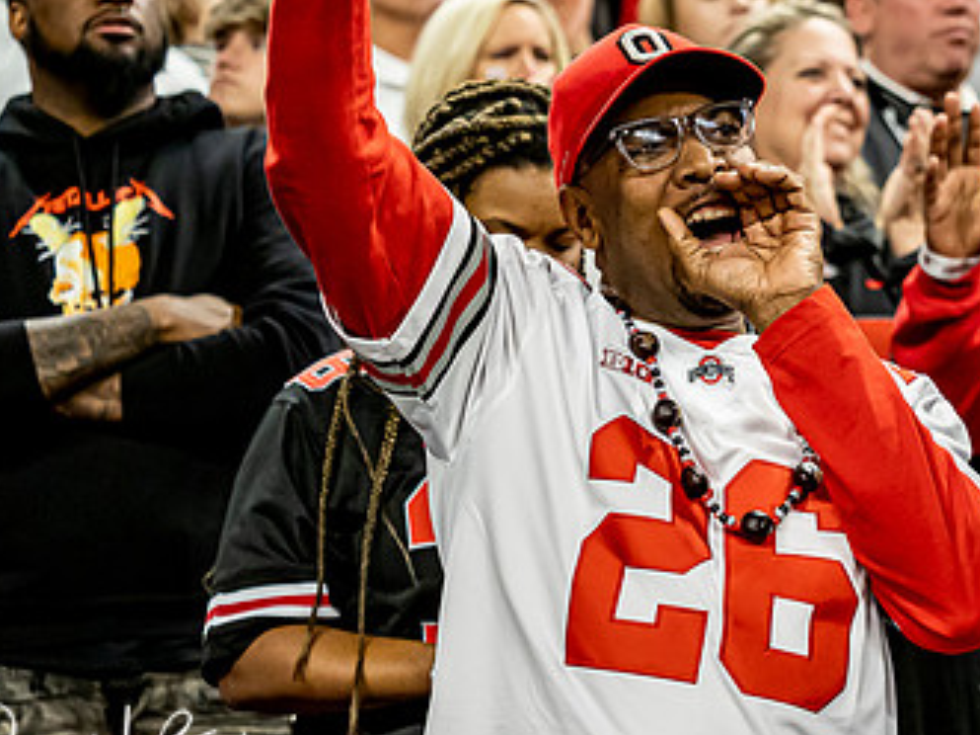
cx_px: 719
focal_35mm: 256
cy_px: 286
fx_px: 7245
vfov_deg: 5.8
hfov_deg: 7.7
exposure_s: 1/1000
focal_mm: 73
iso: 2000
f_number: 2.8
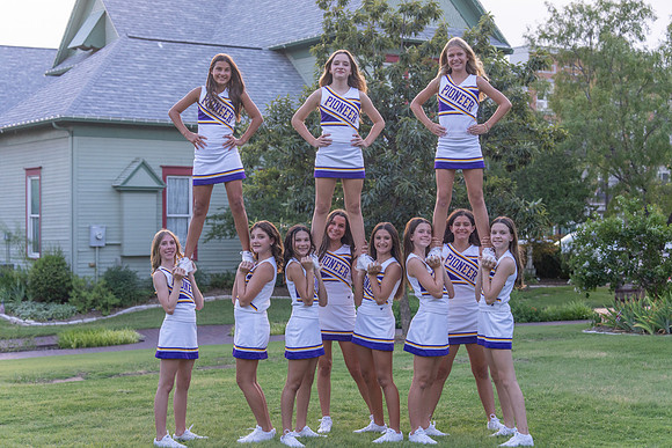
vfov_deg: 19.5
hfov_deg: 28.8
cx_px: 336
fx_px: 1307
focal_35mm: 70
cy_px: 224
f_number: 4
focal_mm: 70
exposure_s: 1/400
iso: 1250
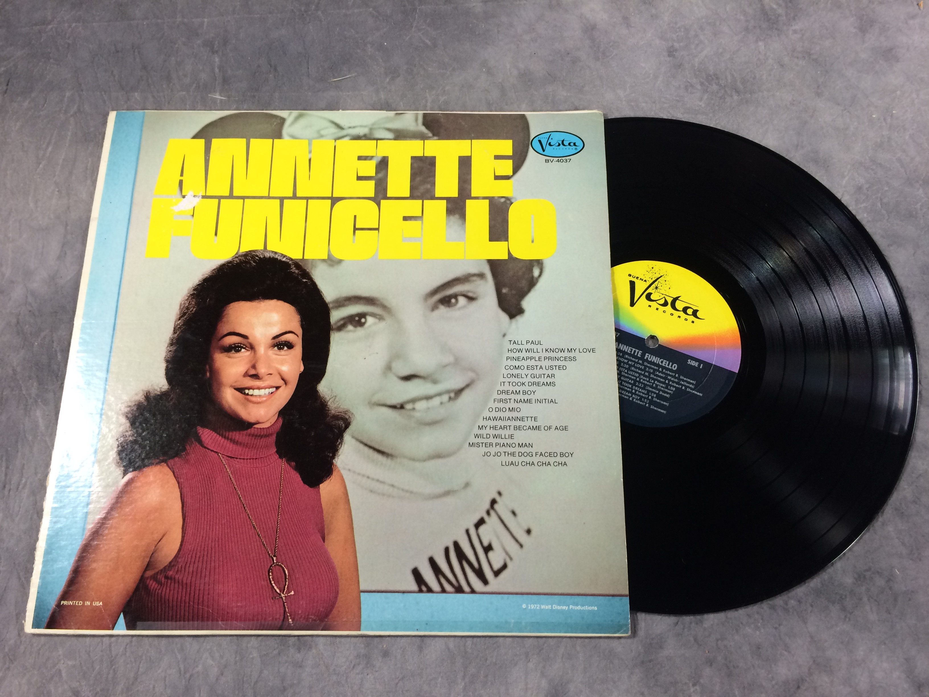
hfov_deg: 61.7
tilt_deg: -72.1
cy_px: 348
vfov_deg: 48.2
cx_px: 464
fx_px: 778
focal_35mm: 29
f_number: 2.2
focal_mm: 4.15
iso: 32
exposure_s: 1/30
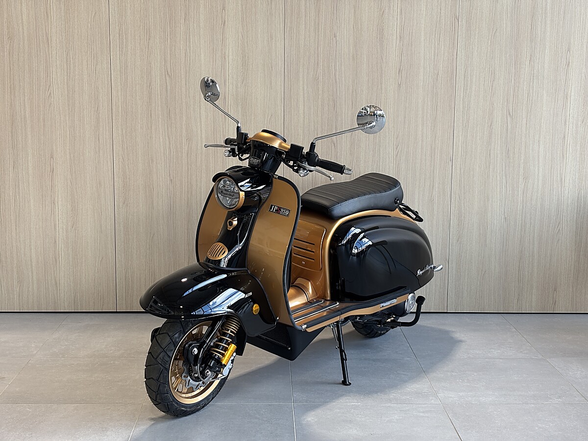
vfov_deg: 28.0
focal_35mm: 52
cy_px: 220
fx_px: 883
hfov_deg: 36.8
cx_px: 294
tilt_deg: -9.1
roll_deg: -0.8
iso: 40
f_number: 1.6
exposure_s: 1/138
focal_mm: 5.96
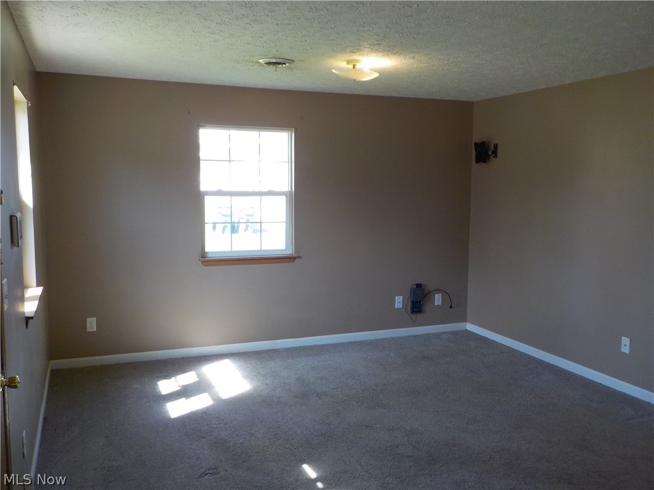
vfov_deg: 46.8
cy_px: 245
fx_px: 567
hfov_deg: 60.0
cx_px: 327
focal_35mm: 30
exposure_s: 1/40
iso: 125
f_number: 3.3
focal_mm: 4.1
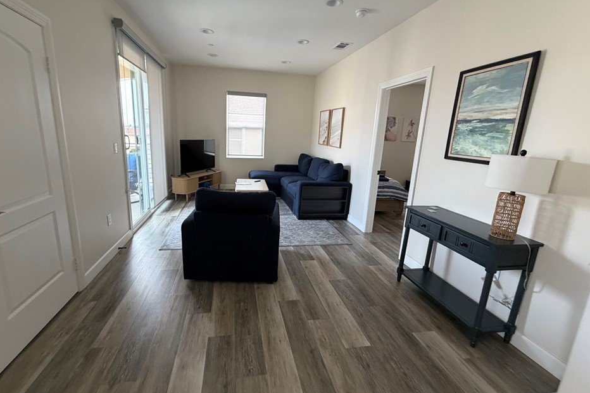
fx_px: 262
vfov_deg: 73.7
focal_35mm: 16
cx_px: 278
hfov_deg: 96.6
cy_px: 190
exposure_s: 1/68
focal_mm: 2.22
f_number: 2.2
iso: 320
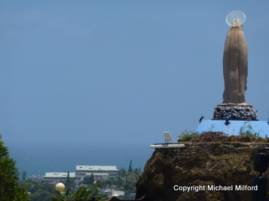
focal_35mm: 300
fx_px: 2331
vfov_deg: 5.0
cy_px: 100
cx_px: 134
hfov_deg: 6.6
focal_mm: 49.2
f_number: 5.6
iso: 80
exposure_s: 1/640
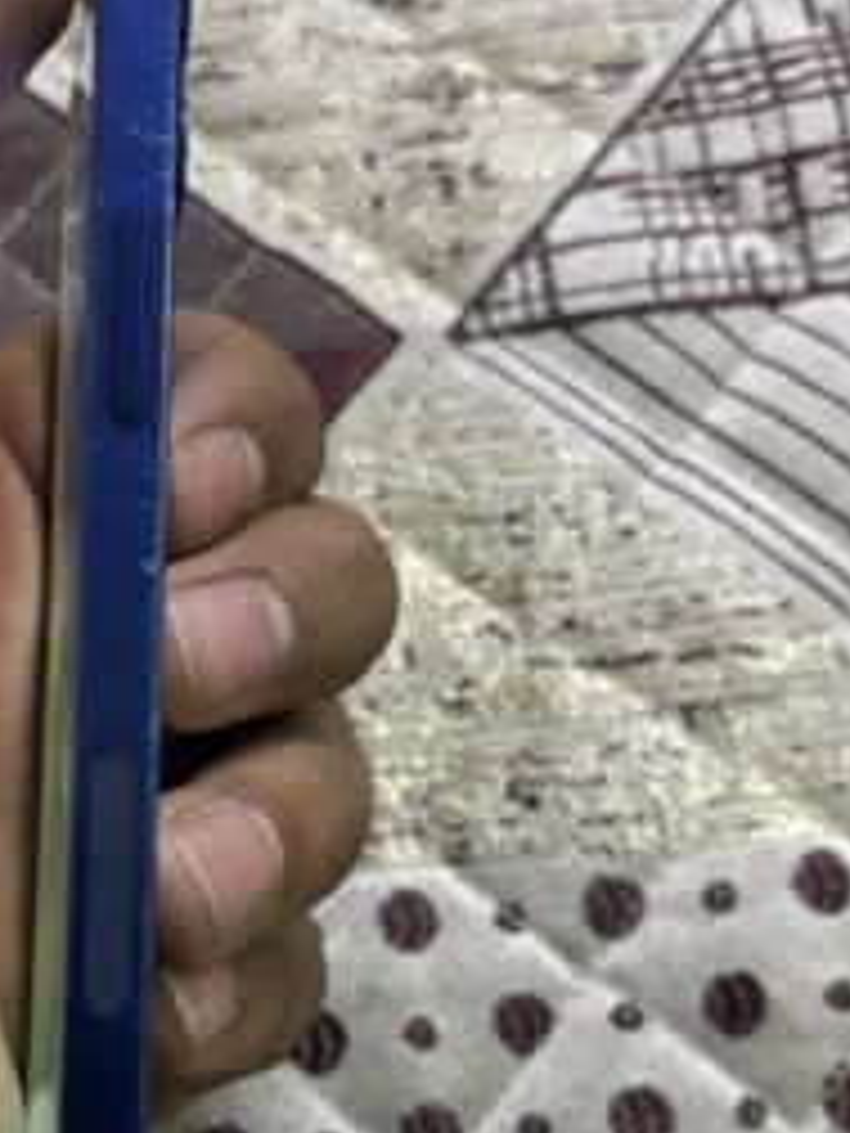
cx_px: 139
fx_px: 1801
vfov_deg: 34.7
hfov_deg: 26.0
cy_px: 722
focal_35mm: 55
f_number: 1.6
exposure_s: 1/52
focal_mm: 5.96
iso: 500
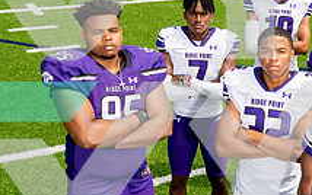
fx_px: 706
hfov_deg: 23.8
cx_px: 316
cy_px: 159
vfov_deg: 15.6
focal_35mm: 83
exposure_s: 1/250
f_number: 8
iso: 100
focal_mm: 30
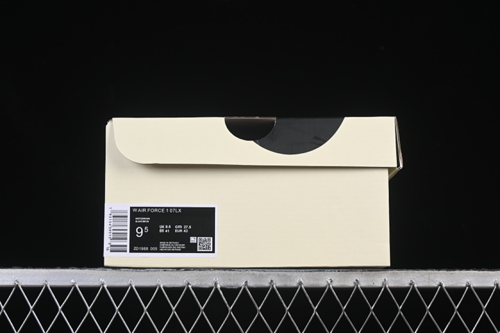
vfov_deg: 18.2
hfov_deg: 27.0
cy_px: 166
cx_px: 250
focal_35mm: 75
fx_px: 1042
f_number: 8
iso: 160
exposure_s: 1/80
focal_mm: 50
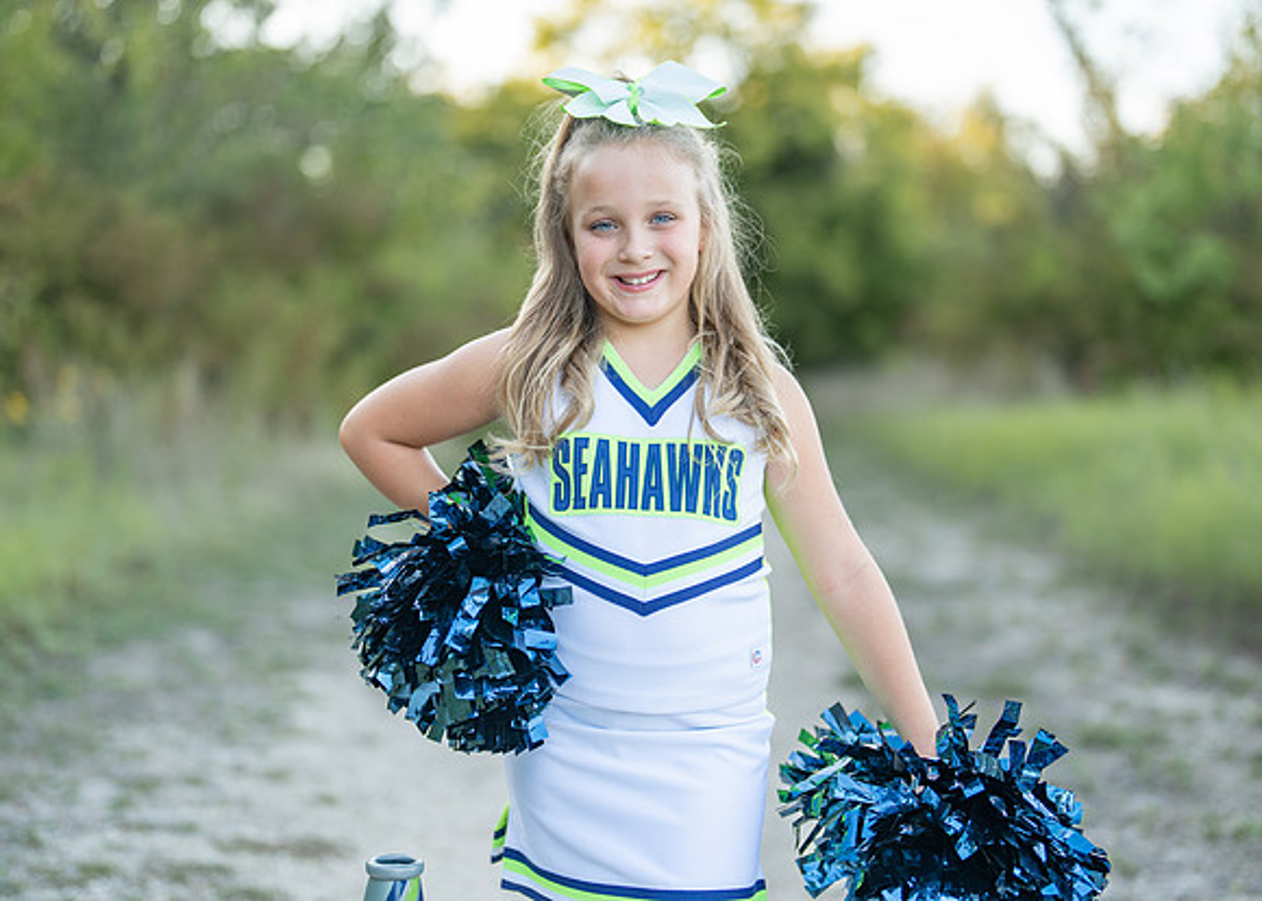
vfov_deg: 25.1
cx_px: 653
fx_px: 2023
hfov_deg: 34.6
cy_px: 445
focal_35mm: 56
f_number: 1.2
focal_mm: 50
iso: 100
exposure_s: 1/640
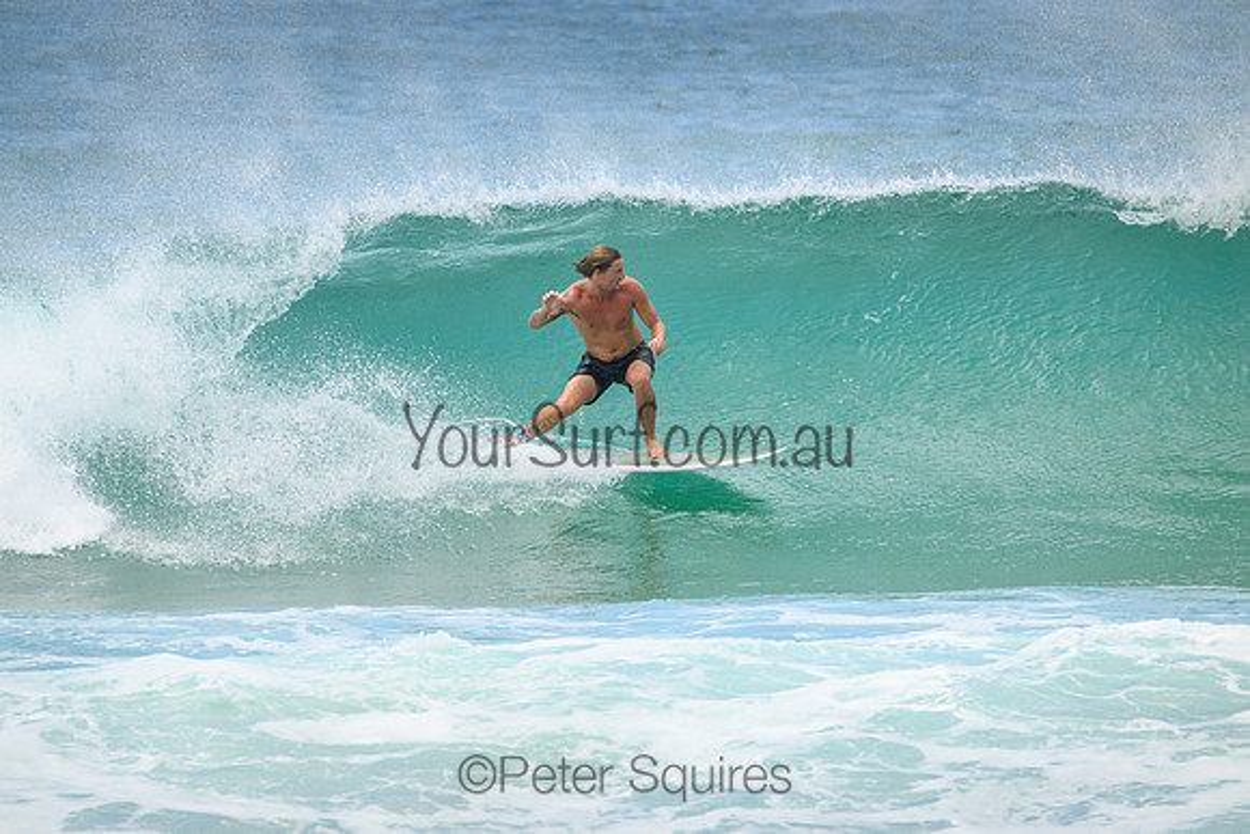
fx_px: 27783
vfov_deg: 1.7
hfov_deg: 2.6
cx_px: 625
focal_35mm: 800
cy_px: 417
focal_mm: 800
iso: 1600
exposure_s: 1/3200
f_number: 11
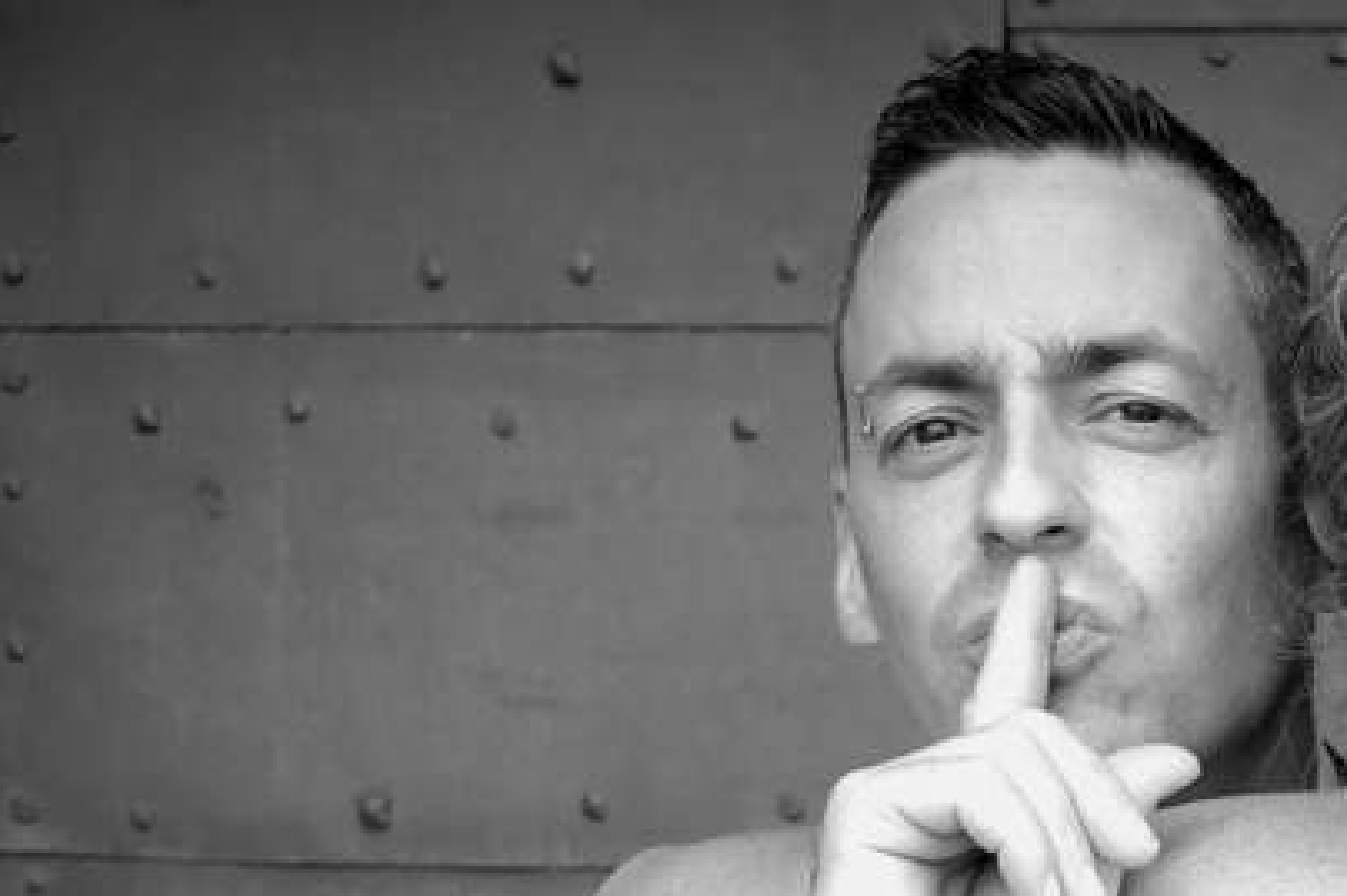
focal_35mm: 98
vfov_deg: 13.6
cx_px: 1464
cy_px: 1039
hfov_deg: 19.9
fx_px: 3665
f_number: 3
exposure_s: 1/500
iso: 125
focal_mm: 12.12
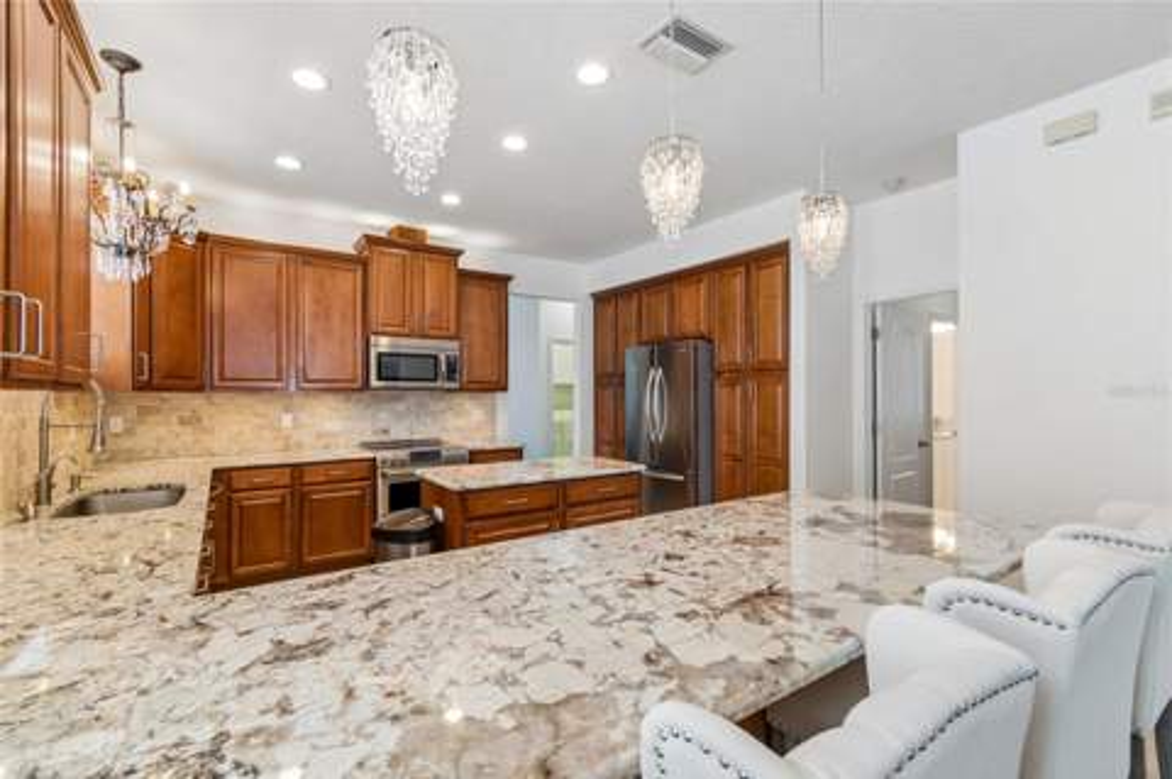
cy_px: 390
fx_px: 488
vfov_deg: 77.2
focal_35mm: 15
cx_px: 586
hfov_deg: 100.4
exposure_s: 1/6
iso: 100
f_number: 7.1
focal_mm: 10
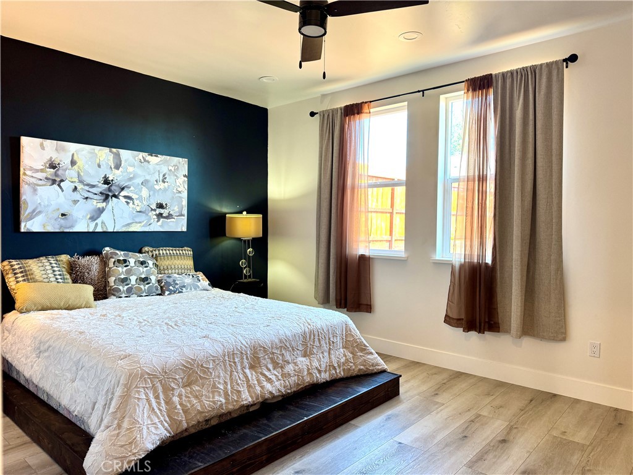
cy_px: 238
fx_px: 439
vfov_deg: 56.8
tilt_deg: -1.9
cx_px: 316
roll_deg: -0.2
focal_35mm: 24
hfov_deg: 71.6
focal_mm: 6.76
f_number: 1.78
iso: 125
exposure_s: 1/60
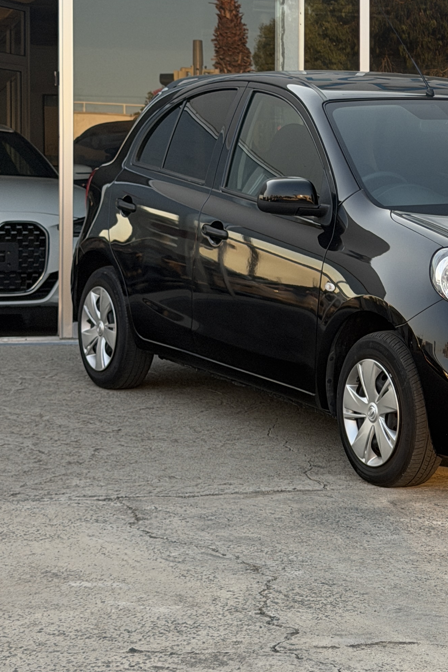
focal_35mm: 102
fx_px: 1903
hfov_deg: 13.2
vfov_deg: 20.0
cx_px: 502
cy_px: 246
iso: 80
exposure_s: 1/388
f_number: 1.78
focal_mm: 6.76
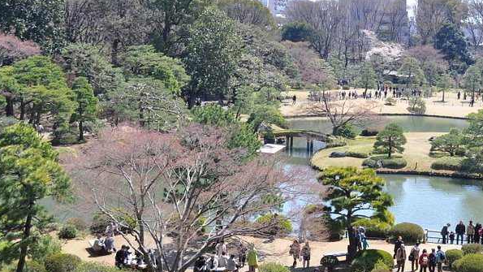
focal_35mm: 54
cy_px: 52
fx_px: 692
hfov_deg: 36.9
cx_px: 397
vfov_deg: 21.9
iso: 200
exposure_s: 1/250
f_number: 8
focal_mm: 20
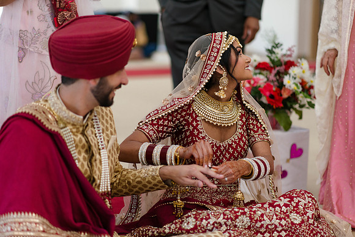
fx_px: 838
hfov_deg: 23.9
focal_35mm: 85
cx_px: 178
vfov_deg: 16.1
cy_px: 118
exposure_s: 1/250
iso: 400
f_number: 1.8
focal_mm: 85
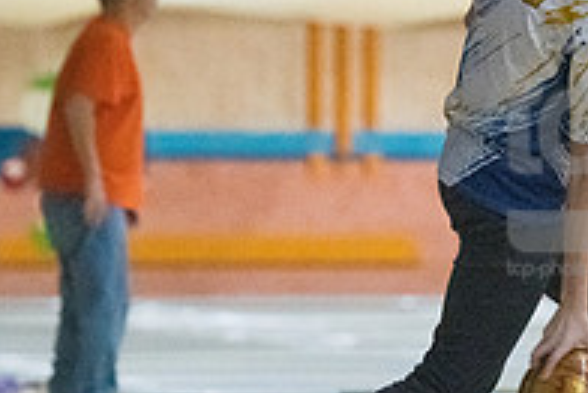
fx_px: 7241
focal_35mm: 443
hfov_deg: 4.6
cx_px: 600
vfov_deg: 3.1
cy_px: 172
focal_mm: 150
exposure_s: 1/1000
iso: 10000
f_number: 4
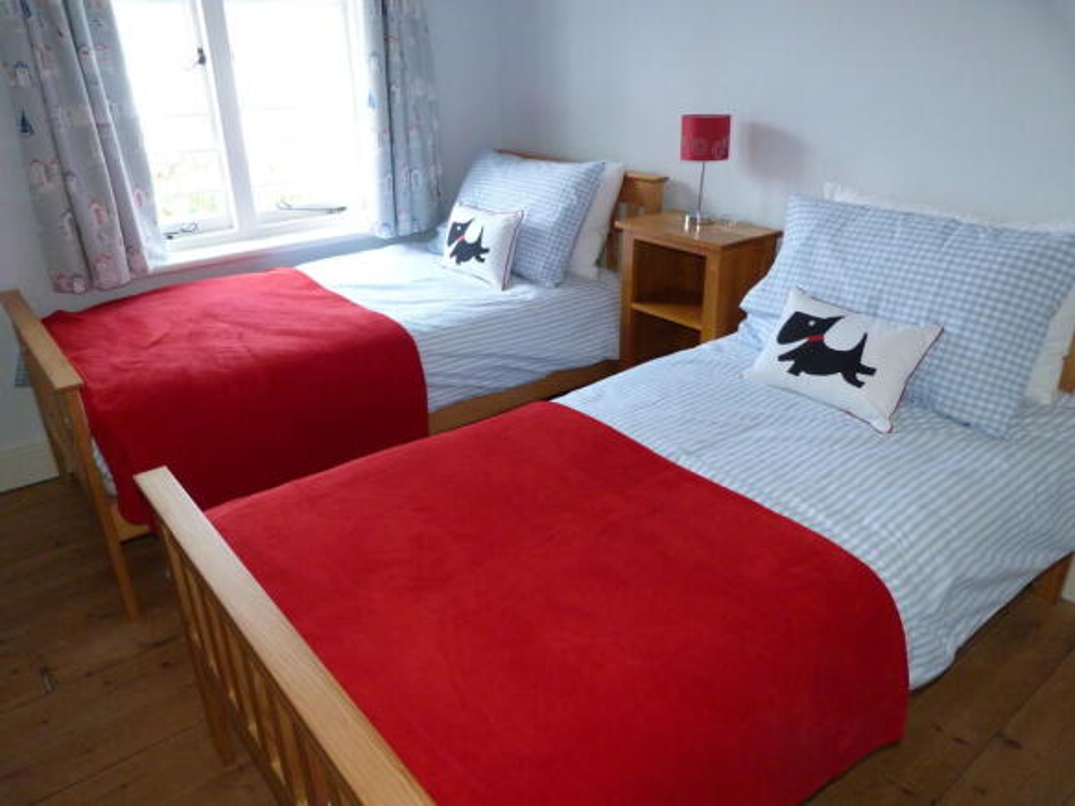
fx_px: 776
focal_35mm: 25
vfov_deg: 54.9
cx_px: 538
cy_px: 403
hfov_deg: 69.4
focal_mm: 4.5
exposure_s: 1/60
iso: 320
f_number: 2.8
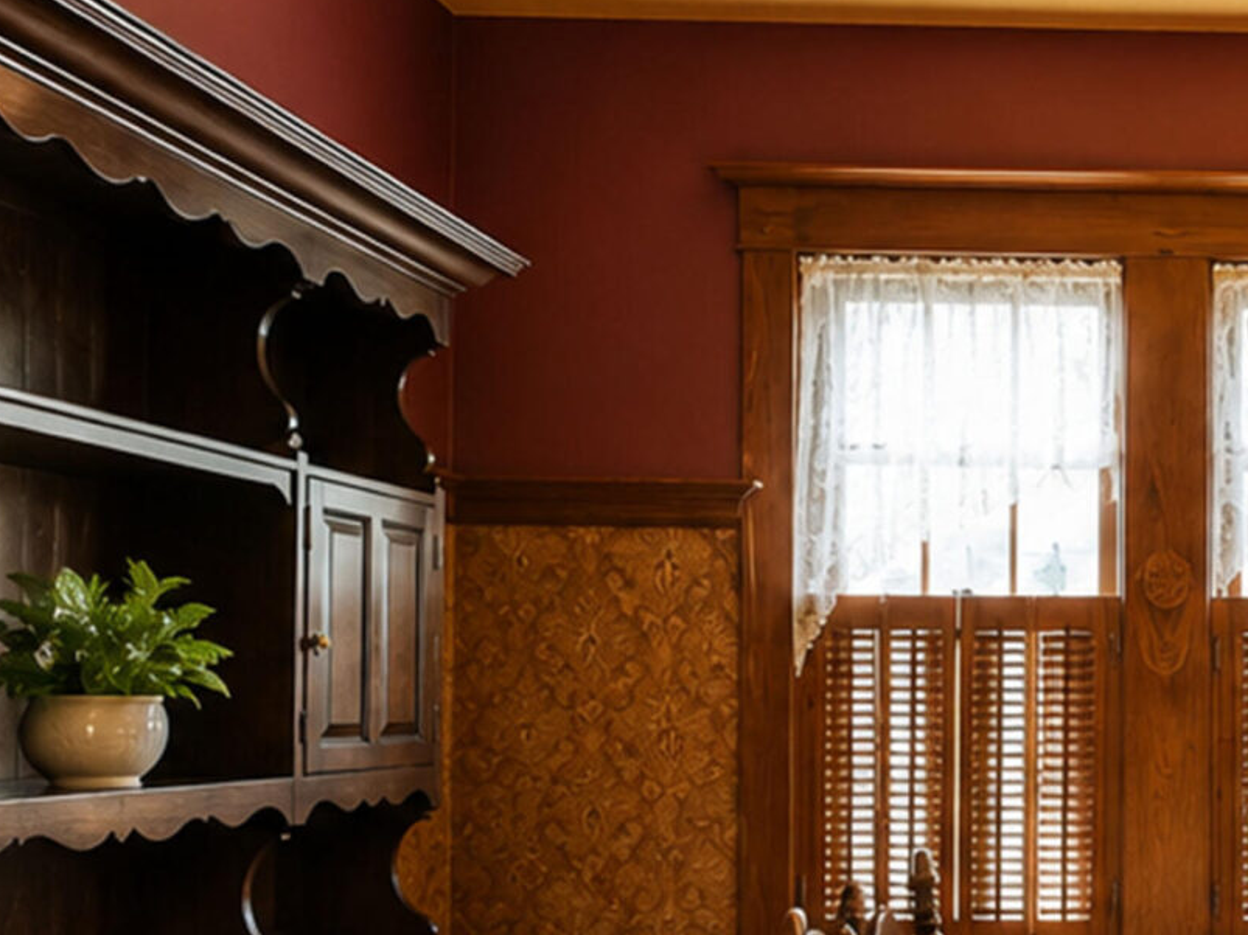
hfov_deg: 36.0
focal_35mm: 46
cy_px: 683
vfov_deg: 31.0
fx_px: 1658
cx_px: 1323
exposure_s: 1/25
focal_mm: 10
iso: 2000
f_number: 6.4
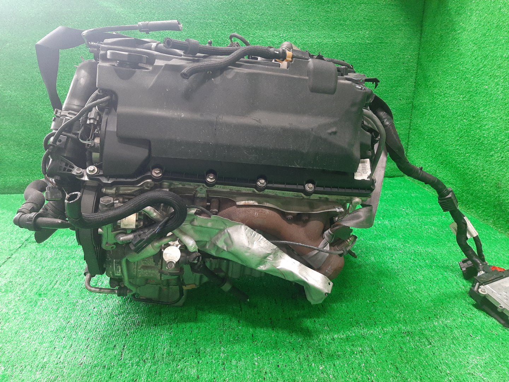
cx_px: 254
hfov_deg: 67.3
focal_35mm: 26
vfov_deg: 53.1
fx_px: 382
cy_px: 191
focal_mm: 3.93
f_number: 1.7
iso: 206
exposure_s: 1/50
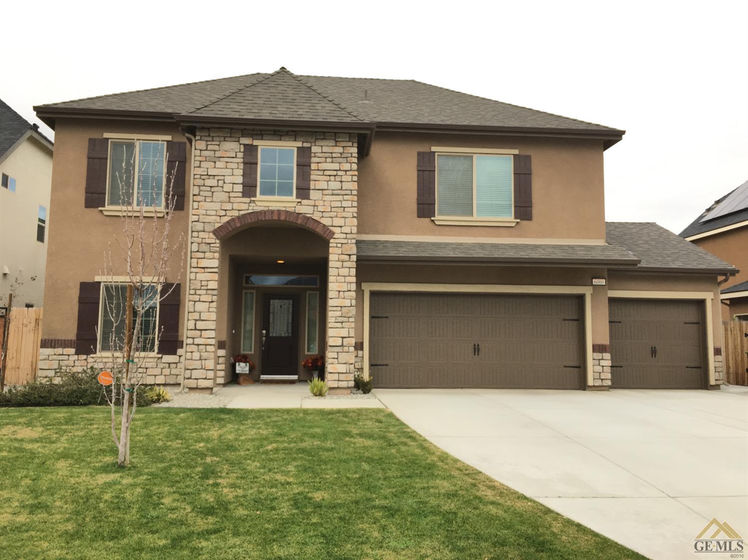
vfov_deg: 48.2
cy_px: 280
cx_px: 374
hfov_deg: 61.7
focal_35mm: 29
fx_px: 626
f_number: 2.2
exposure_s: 1/120
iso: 32
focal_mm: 4.15
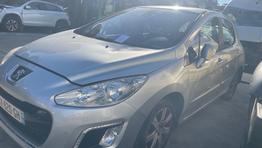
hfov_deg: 66.1
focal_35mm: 29
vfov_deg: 40.0
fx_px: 201
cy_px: 89
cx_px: 132
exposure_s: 1/2132
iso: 32
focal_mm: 4.2
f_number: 1.6
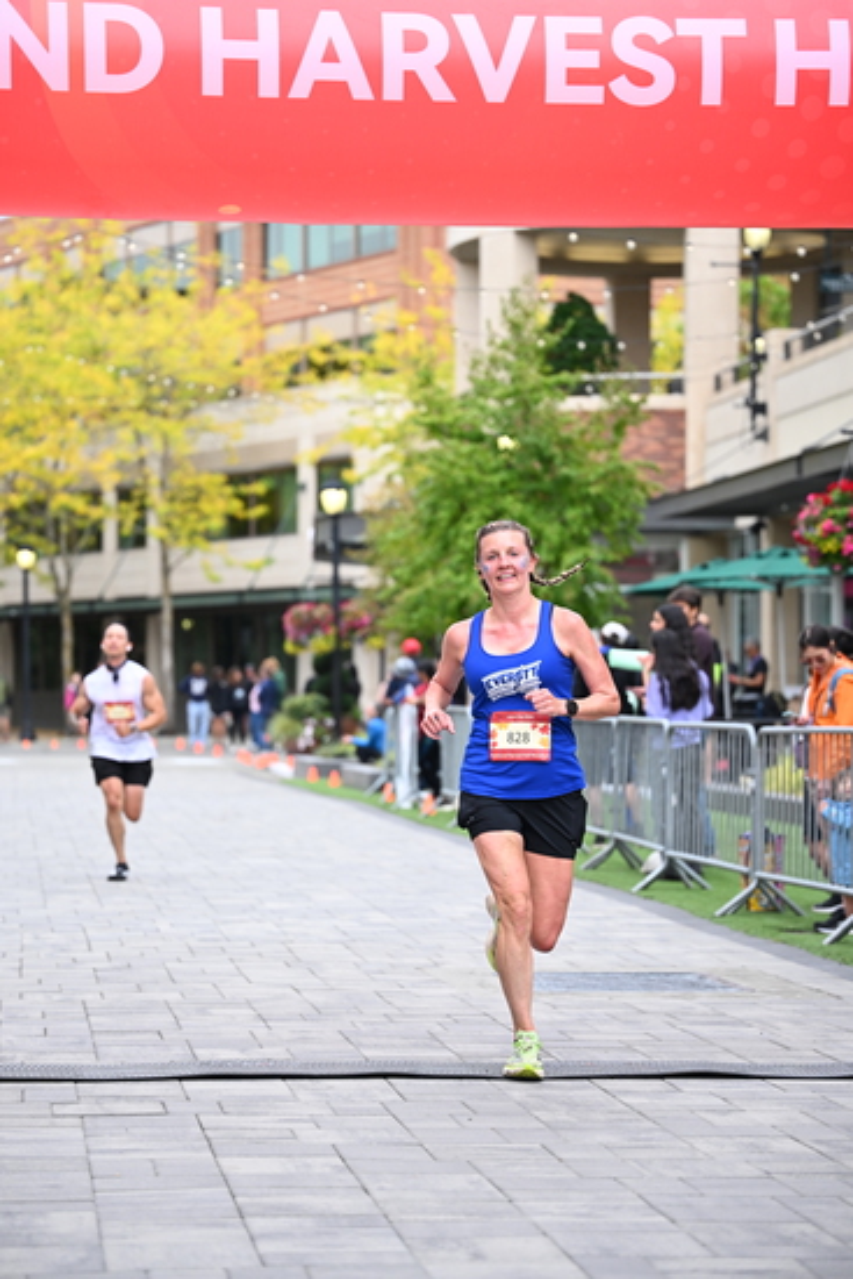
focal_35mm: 91
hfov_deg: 15.0
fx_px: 3232
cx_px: 426
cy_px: 640
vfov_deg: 22.4
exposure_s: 1/1600
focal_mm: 91
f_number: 2.8
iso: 640
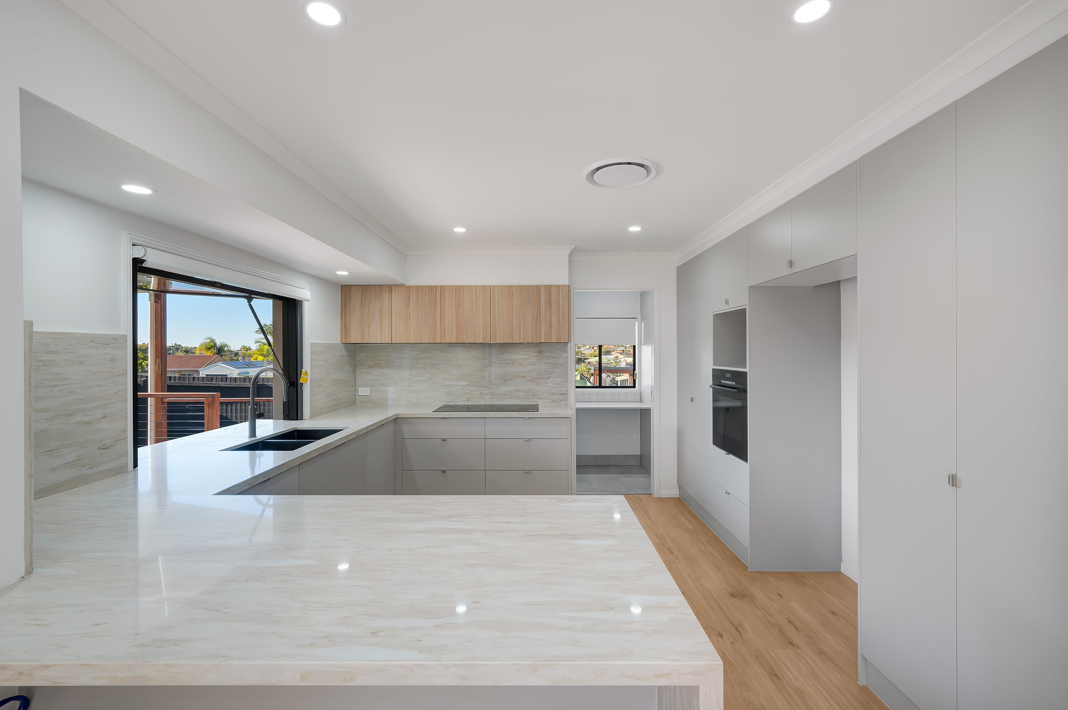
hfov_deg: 98.6
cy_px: 355
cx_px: 534
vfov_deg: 75.4
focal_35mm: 16
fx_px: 460
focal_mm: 15.5
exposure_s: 1/50
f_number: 14
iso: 400
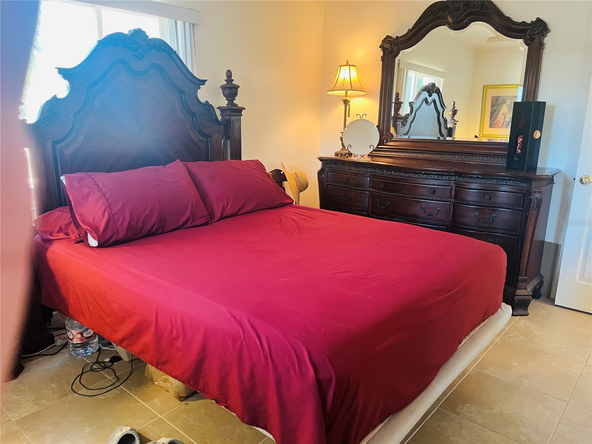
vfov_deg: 53.1
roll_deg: -0.5
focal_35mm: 26
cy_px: 222
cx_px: 296
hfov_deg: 67.3
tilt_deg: -14.6
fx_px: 445
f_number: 1.6
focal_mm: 5.1
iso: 250
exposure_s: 1/60
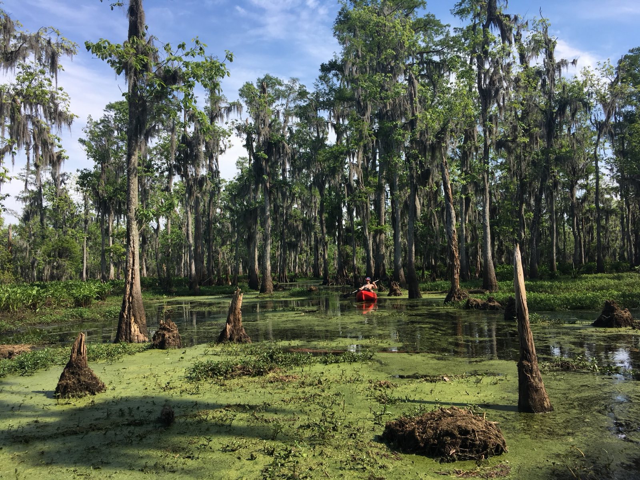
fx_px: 536
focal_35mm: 29
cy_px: 240
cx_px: 320
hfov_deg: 61.7
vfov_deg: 48.2
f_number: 2.2
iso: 25
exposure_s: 1/855
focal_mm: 4.15
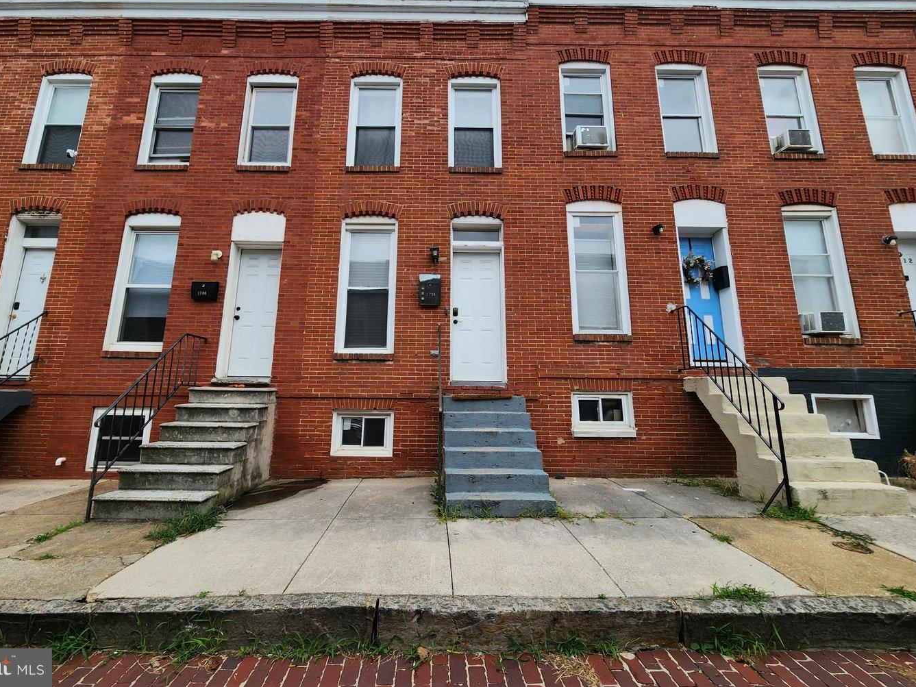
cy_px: 318
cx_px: 425
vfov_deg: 85.5
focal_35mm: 14
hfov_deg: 101.9
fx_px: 370
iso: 50
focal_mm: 2.2
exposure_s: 1/297
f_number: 2.2
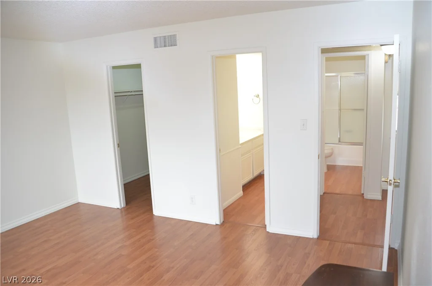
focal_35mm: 30
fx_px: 359
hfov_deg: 62.0
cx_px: 216
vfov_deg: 43.4
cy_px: 143
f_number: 4
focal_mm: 20
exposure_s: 1/60
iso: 450
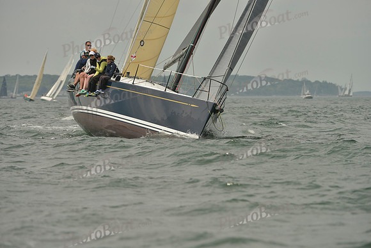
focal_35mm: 340
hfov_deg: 6.1
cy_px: 124
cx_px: 186
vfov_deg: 4.0
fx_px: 3505
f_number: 8
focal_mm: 340
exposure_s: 1/1250
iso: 280
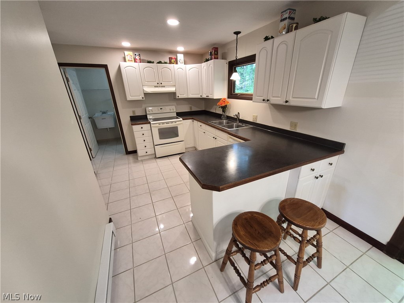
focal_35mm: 13
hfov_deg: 106.2
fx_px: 152
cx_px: 202
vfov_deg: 89.9
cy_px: 152
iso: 200
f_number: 2.2
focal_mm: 1.74
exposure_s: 1/60
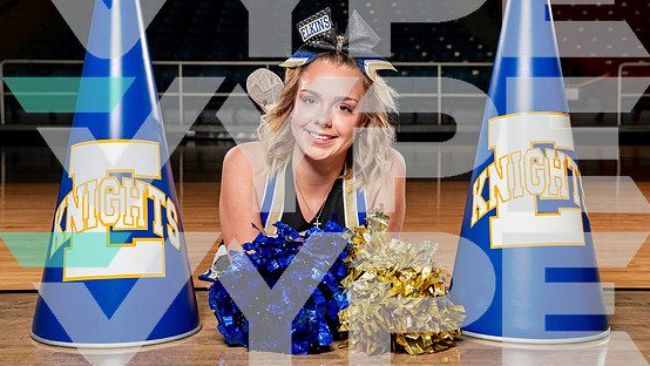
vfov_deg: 19.7
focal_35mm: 61
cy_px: 145
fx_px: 1052
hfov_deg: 34.3
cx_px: 328
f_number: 5.6
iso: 200
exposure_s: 1/250
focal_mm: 47
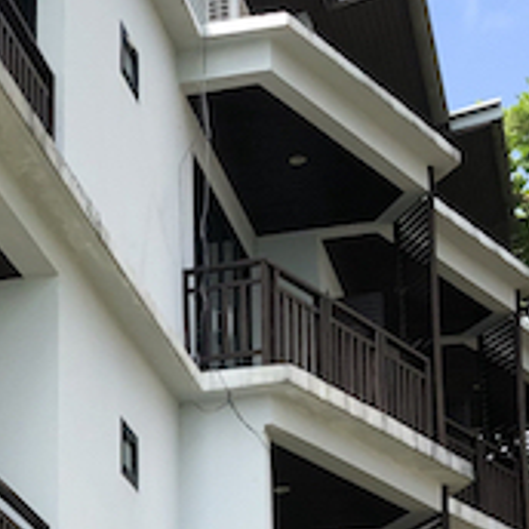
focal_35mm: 115
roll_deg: -1.2
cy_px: 581
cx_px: -169
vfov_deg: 14.8
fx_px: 1988
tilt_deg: +12.5
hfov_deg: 14.5
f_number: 1.8
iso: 20
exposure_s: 1/857
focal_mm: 4
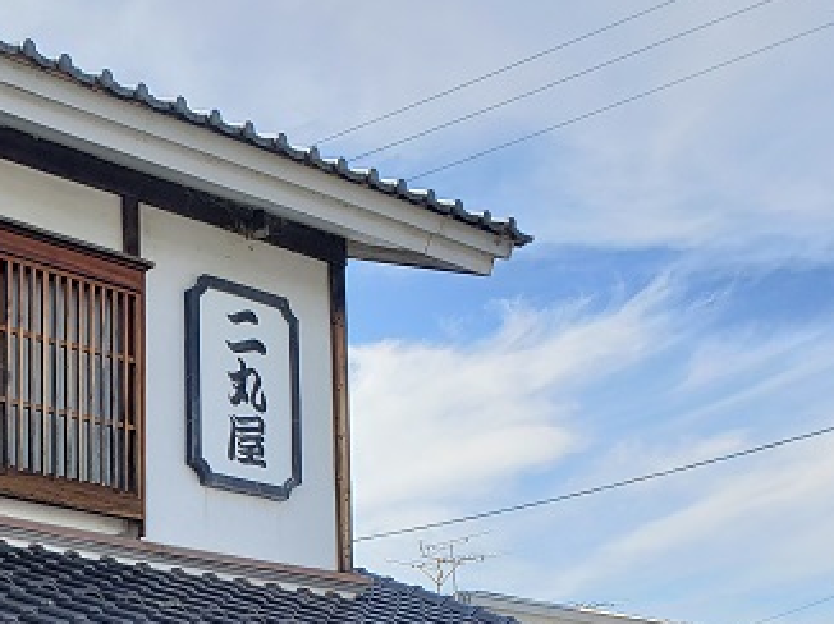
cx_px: -173
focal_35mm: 65
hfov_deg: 26.5
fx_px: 1565
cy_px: 684
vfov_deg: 21.4
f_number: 2.4
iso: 50
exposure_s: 1/596
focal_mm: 4.3
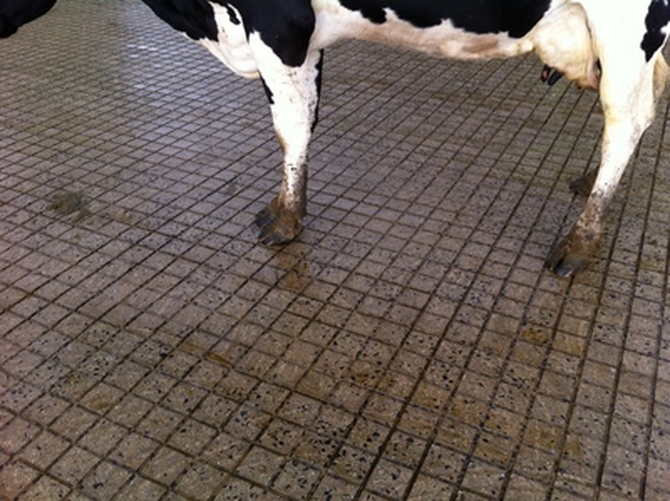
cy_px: 250
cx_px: 335
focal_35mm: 35
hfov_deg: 52.7
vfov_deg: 40.6
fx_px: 677
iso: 80
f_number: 2.8
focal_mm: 3.85
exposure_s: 1/232
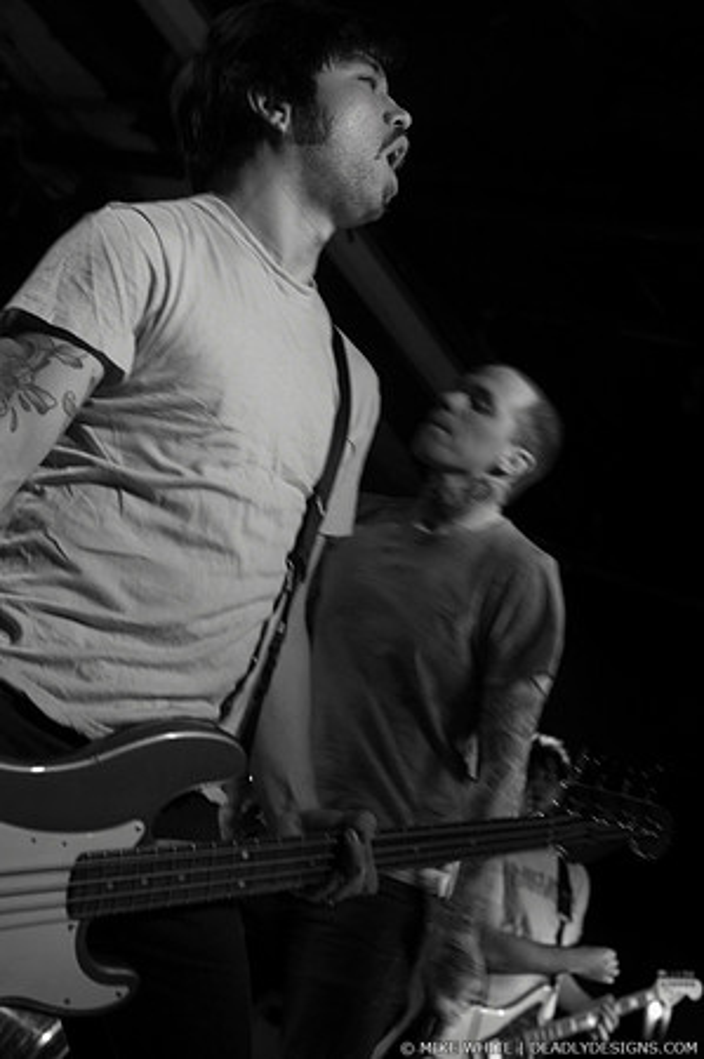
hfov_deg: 25.7
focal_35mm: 52
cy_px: 530
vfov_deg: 37.9
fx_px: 1543
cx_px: 352
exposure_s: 1/80
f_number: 3.2
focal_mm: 35
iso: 800
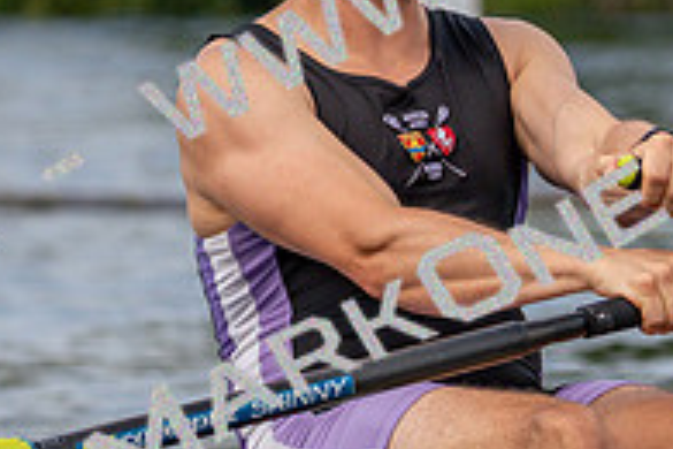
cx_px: 566
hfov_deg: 3.5
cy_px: 150
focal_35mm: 596
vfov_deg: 2.3
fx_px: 11141
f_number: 5.6
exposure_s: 1/1600
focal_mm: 200
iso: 400
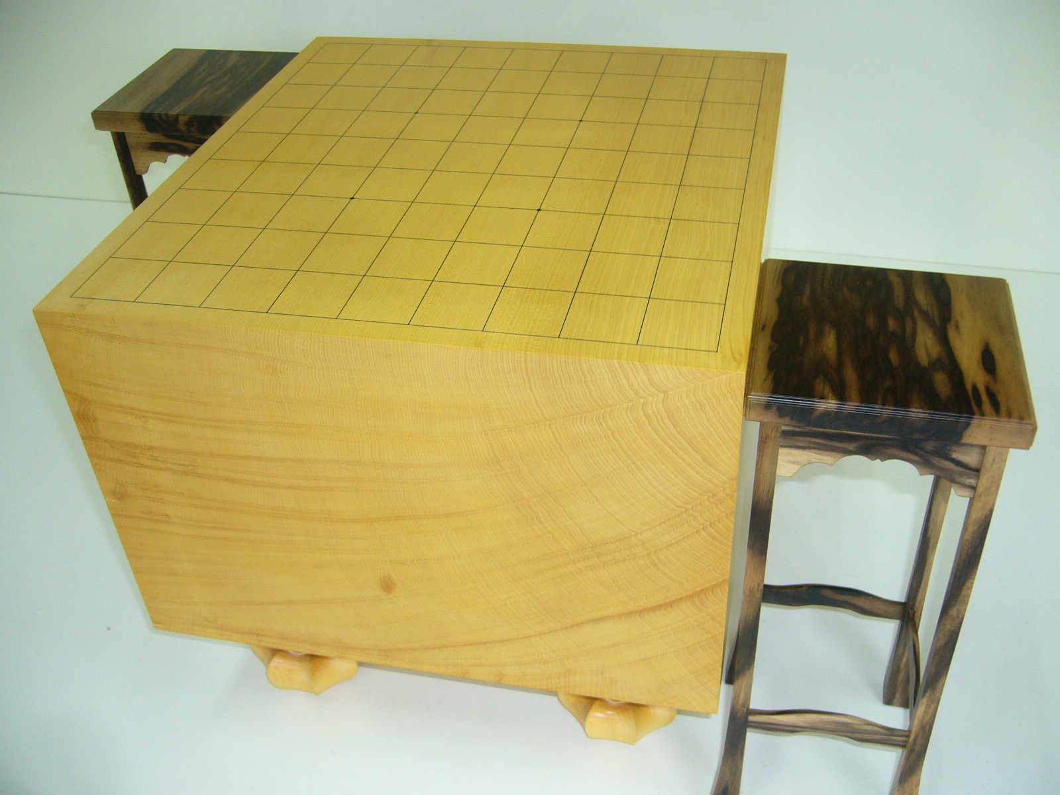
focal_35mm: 35
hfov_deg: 52.6
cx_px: 530
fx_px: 1072
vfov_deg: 40.7
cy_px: 398
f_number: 2.8
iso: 100
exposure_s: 1/20
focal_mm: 5.8
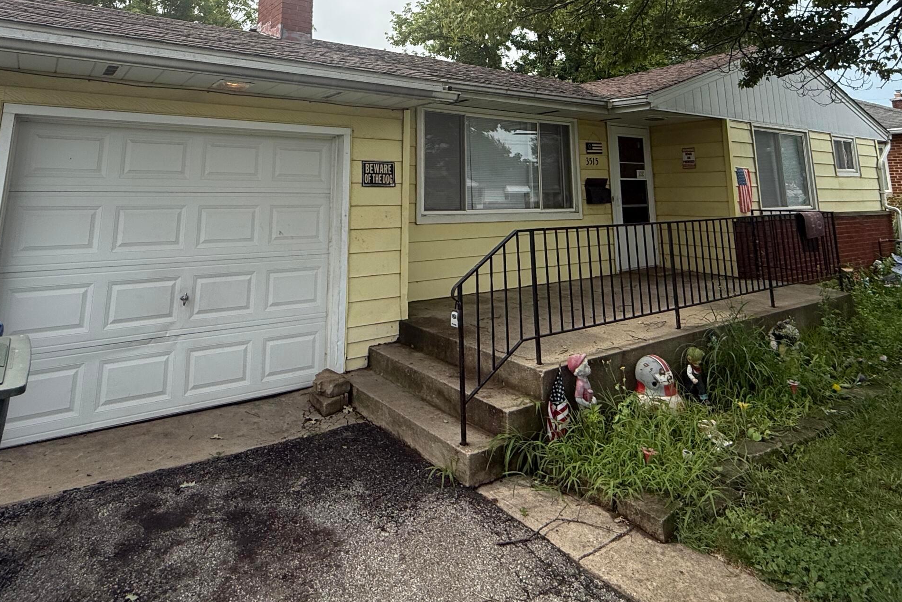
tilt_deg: +10.8
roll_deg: +0.2
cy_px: 85
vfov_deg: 50.2
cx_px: 434
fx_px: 576
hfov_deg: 76.1
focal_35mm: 23
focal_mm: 2.22
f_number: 2.2
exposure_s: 1/1464
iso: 64
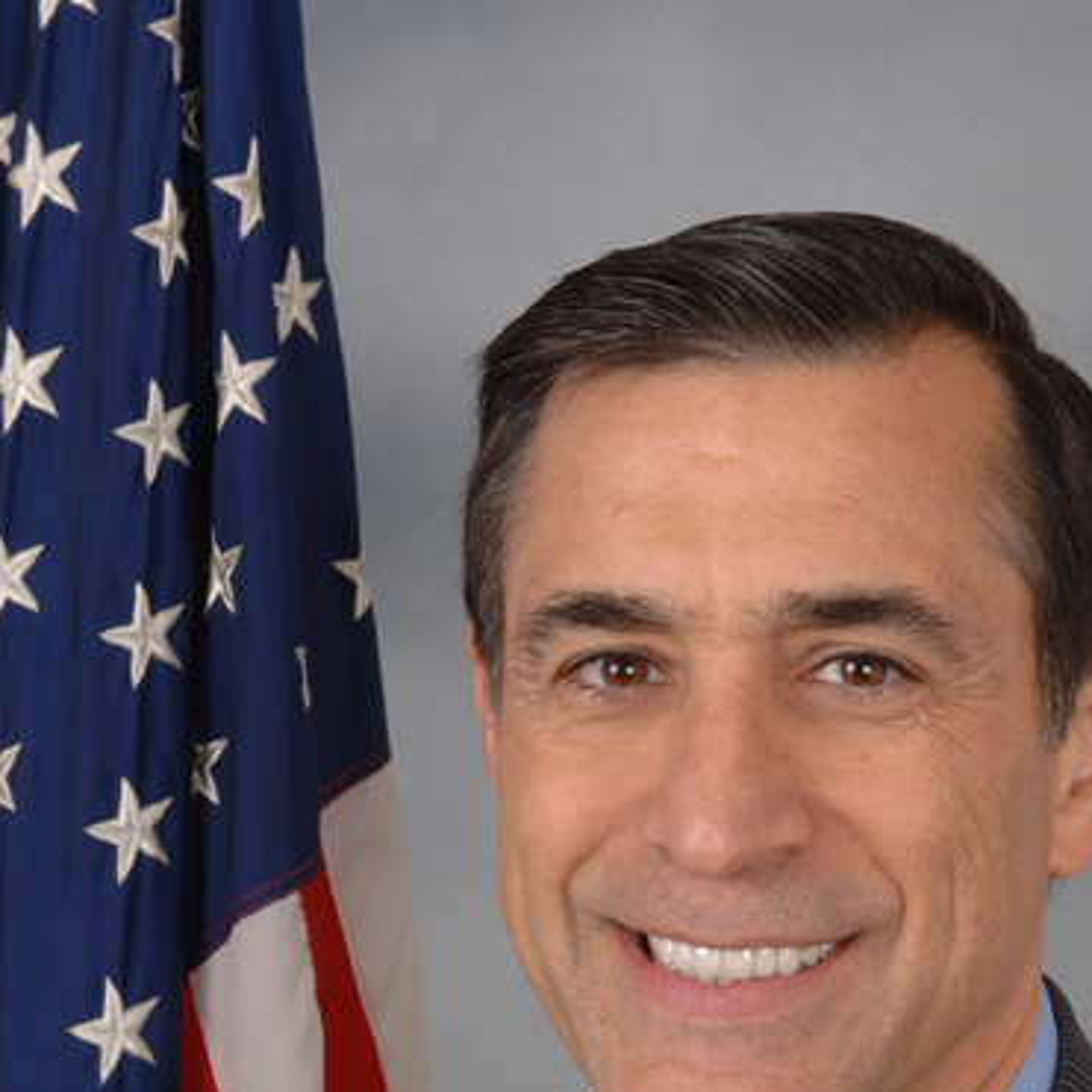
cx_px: 724
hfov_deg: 11.3
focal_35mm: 155
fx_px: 5532
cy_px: 1061
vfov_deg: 11.2
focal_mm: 60
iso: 250
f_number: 22
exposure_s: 1/160
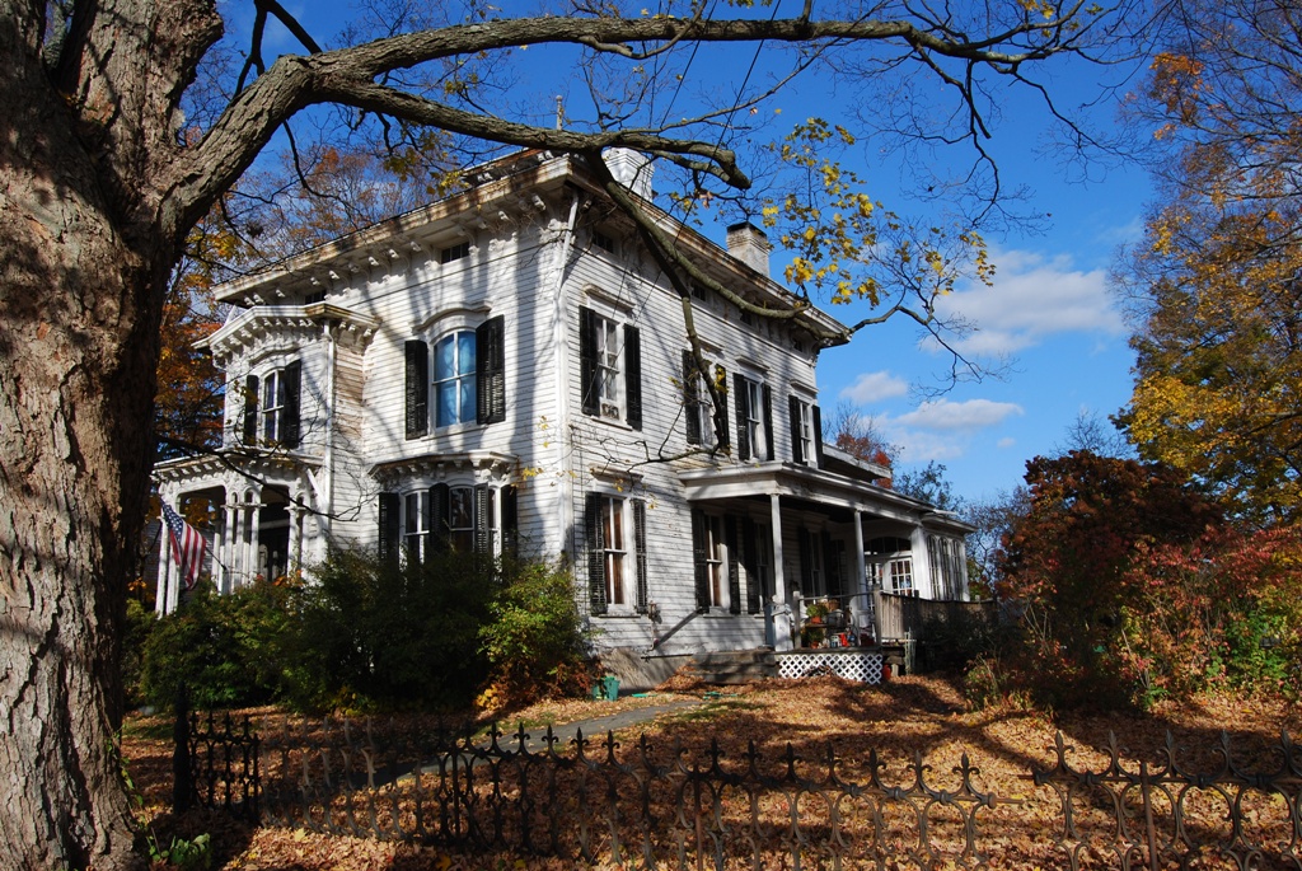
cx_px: 651
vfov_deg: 48.0
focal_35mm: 27
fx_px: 977
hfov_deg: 67.3
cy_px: 436
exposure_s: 1/250
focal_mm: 18
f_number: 10
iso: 180
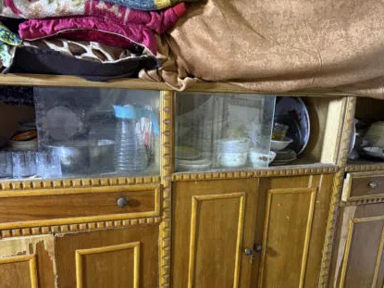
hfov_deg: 50.1
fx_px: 410
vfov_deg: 37.6
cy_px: 218
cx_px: 195
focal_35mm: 37
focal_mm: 6.76
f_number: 1.78
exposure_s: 1/33
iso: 800
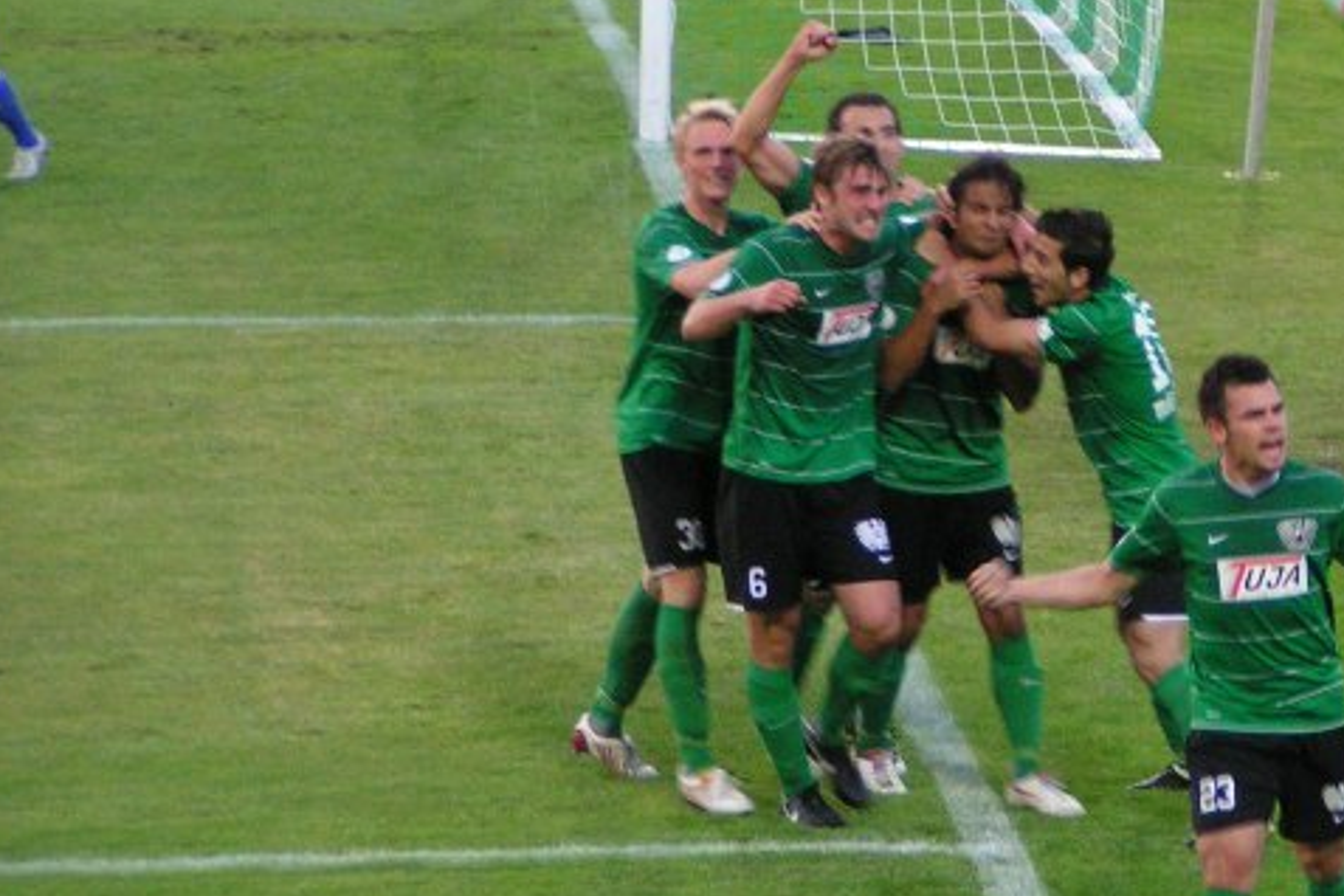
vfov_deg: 4.6
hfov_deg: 6.9
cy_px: 378
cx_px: 1093
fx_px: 11199
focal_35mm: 300
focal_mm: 26.3
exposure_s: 1/80
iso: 200
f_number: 3.5
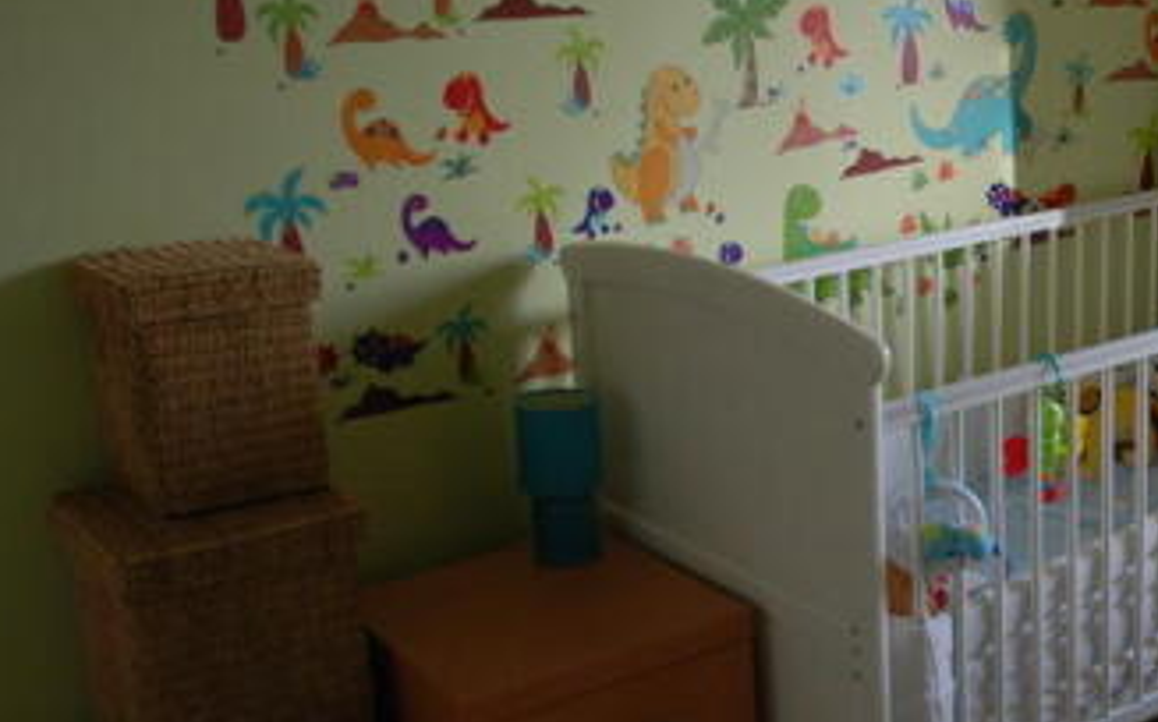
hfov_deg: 34.1
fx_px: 1735
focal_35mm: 55
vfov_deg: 23.5
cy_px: 334
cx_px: 1117
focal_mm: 18
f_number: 3.5
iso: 200
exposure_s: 1/30
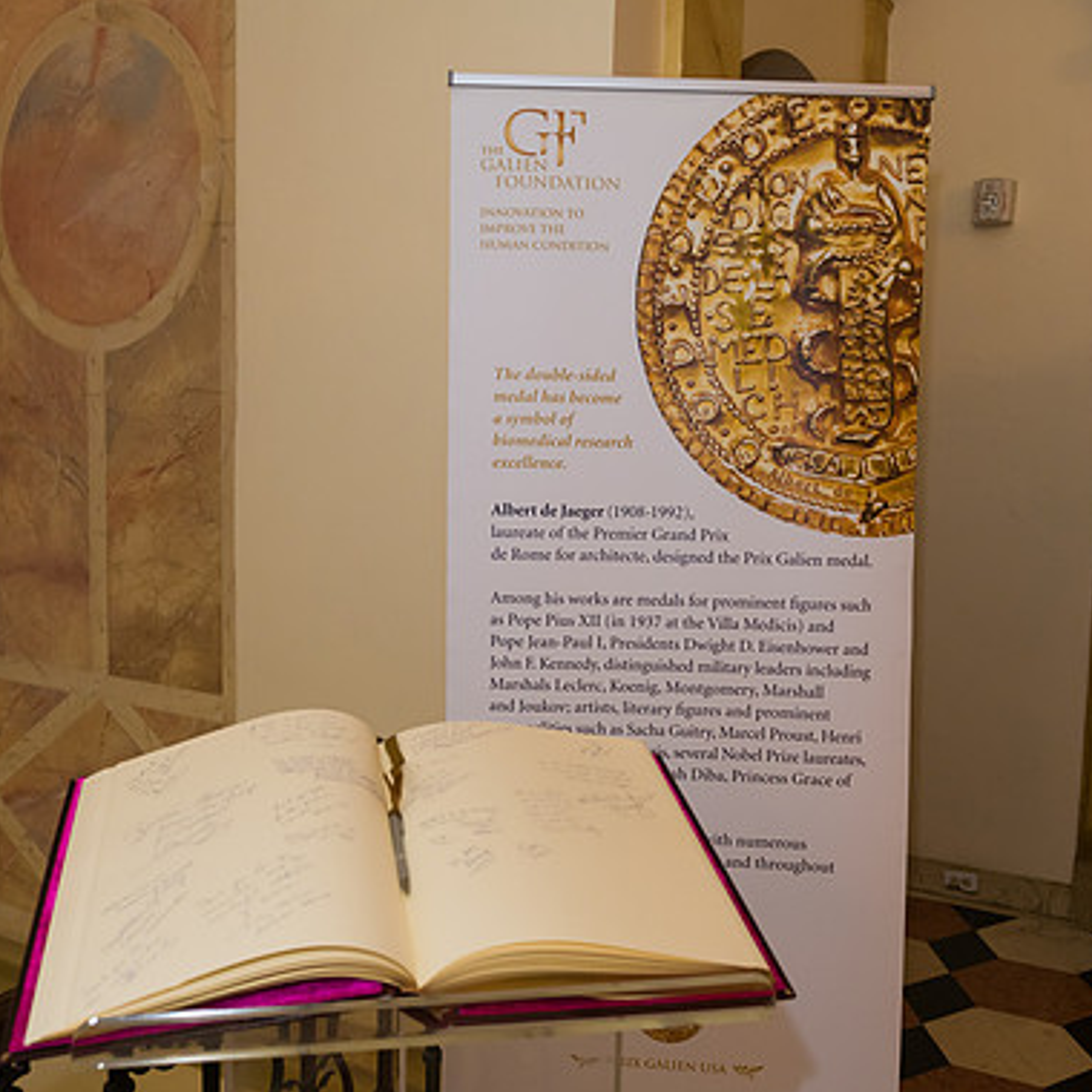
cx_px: 520
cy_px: 550
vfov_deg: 47.2
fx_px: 1249
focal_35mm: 35
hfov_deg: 47.2
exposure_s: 1/125
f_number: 4
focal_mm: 27
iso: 1000
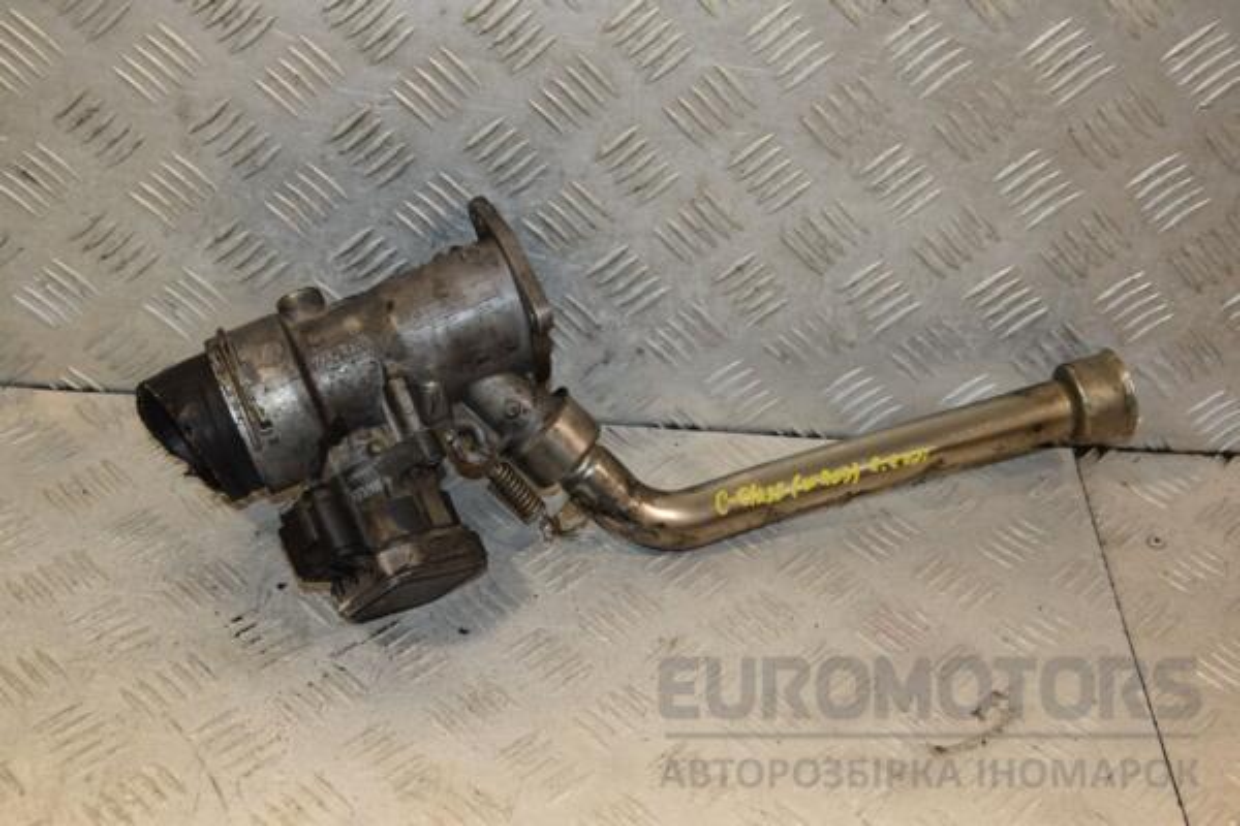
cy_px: 413
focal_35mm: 52
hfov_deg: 37.9
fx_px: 1808
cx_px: 620
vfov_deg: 25.8
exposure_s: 1/200
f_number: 6.3
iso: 800
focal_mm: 35
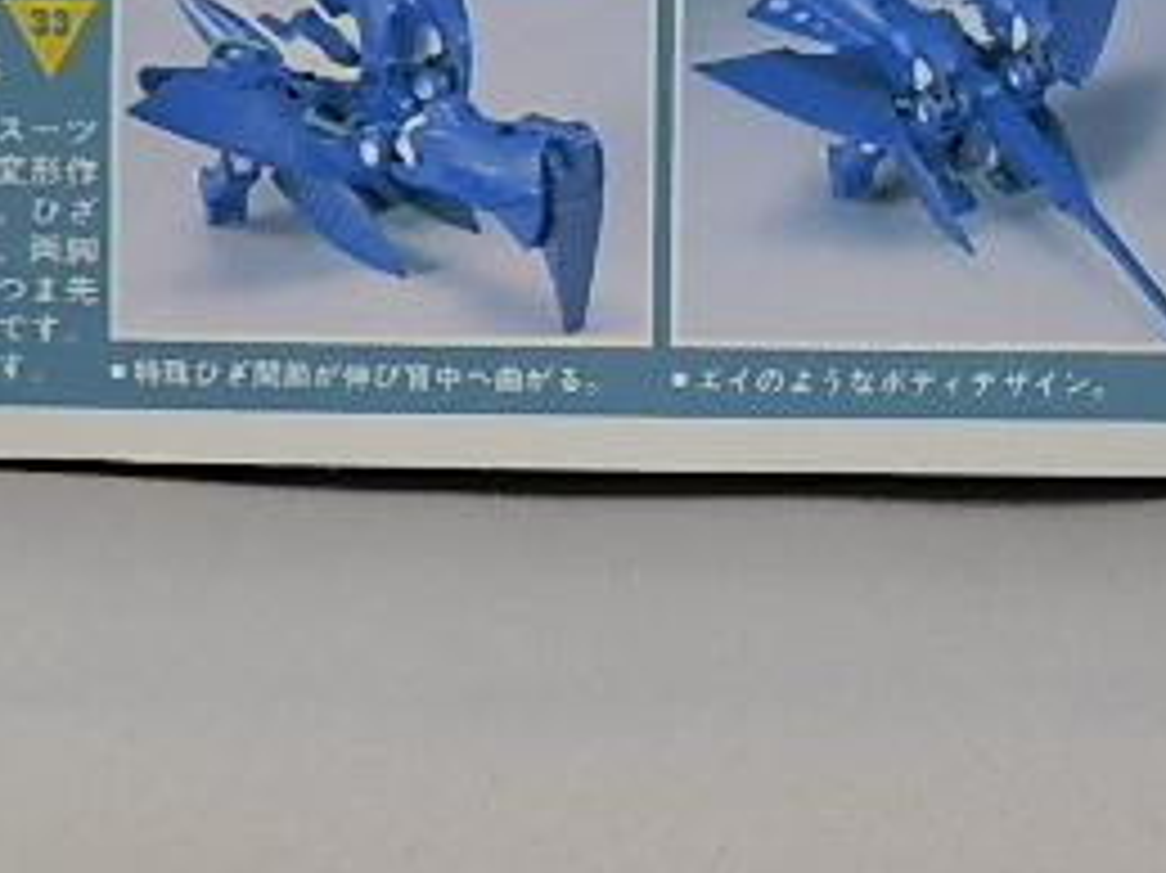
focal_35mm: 84
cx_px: 999
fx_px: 2828
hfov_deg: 22.8
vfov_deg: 17.4
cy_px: 162
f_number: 3.5
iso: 200
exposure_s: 1/10
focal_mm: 6.17
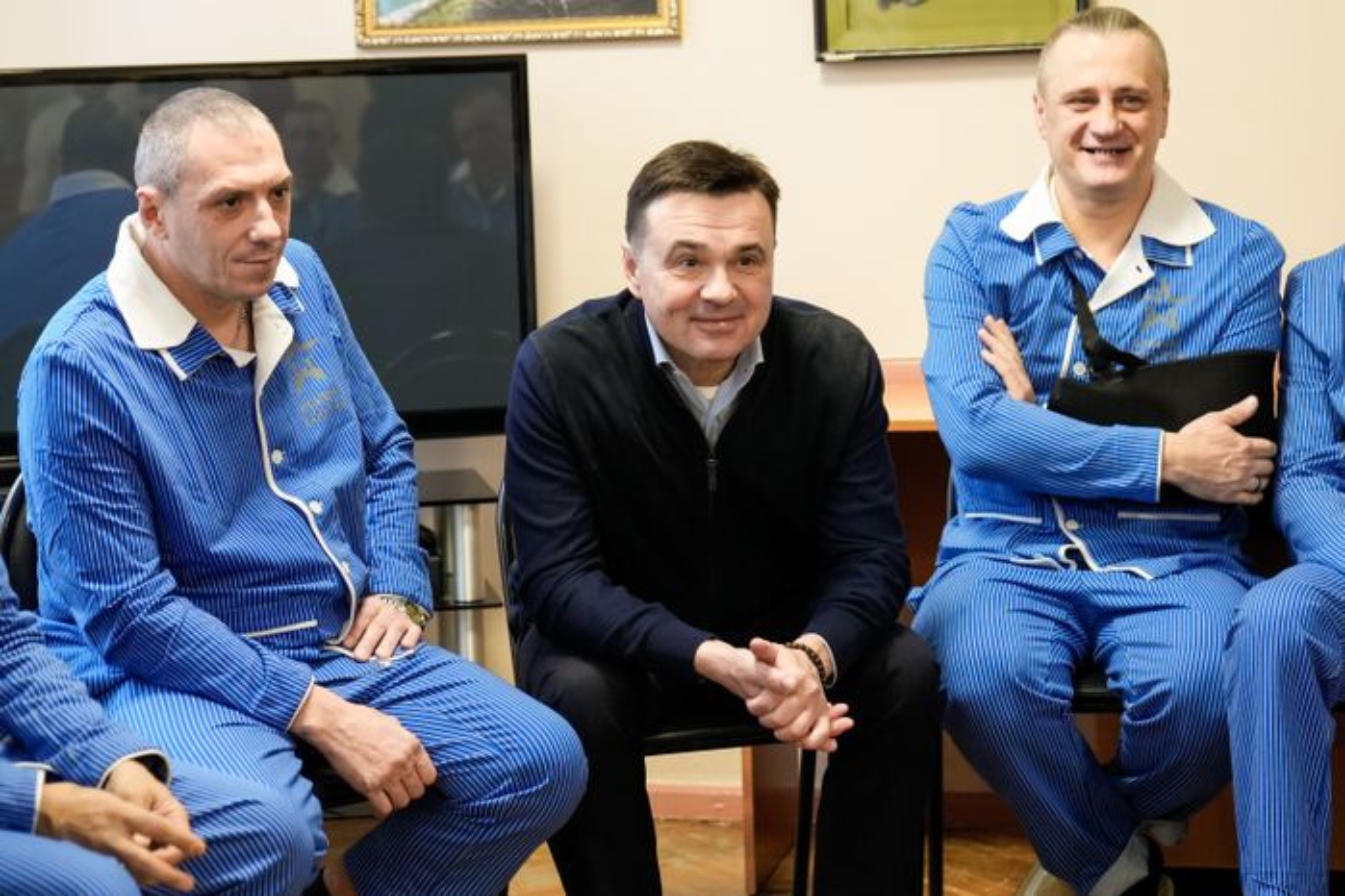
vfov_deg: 16.1
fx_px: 3175
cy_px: 448
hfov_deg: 23.9
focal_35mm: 85
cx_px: 672
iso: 2500
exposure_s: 1/160
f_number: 2.8
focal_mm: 57
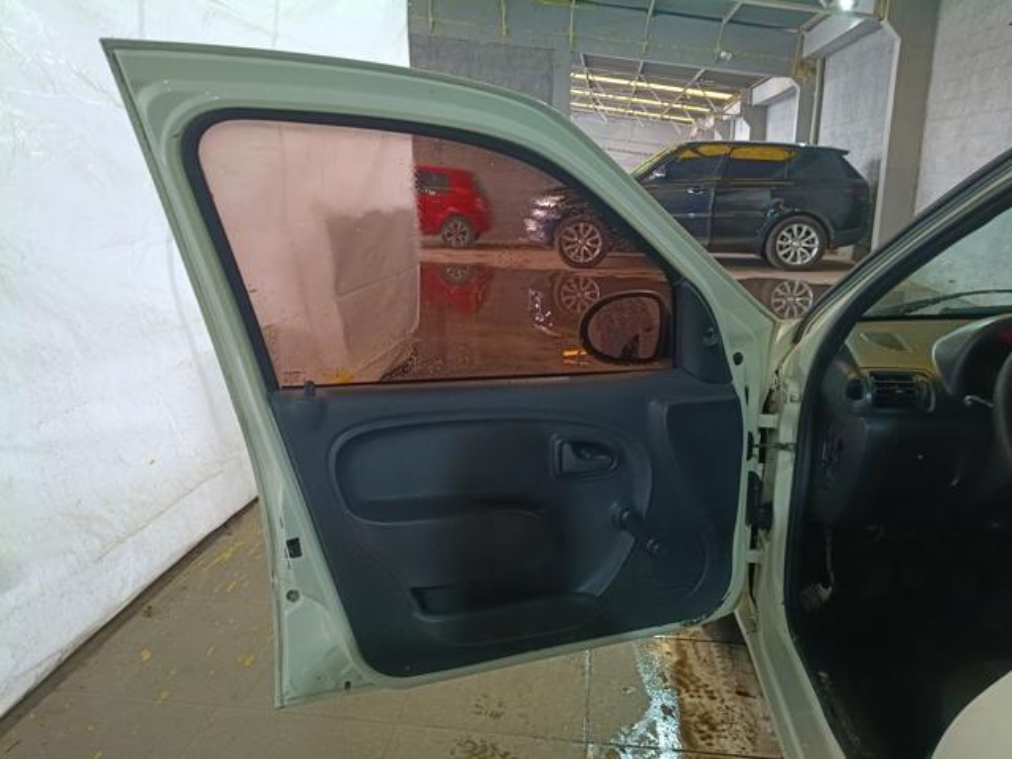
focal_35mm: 26
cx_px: 506
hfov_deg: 67.3
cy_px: 380
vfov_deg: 53.1
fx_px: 760
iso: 816
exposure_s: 1/60.1
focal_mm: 4.81
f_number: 1.8
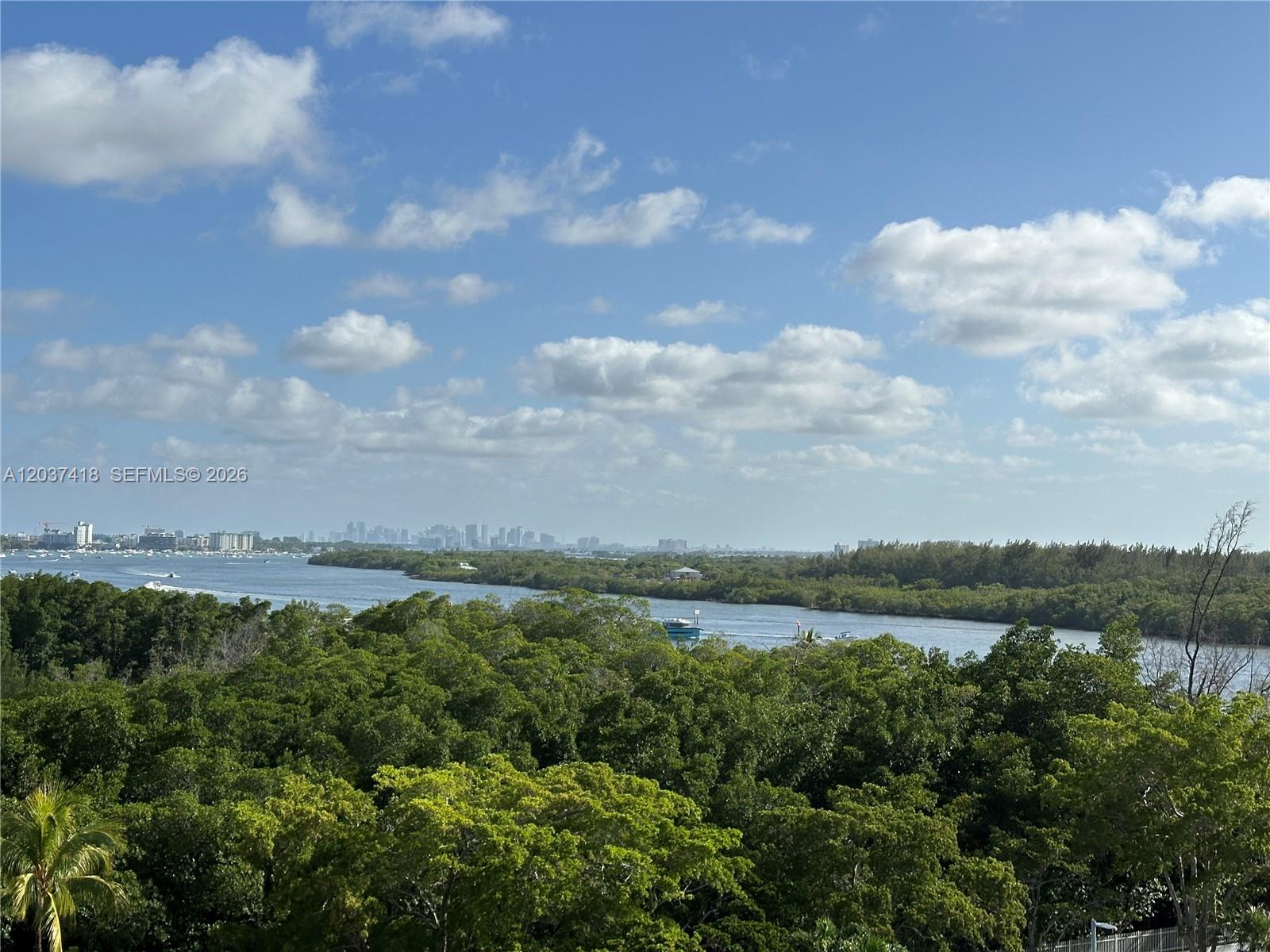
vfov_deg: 30.3
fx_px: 1761
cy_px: 476
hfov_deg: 39.7
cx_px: 635
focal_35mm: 48
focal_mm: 6.86
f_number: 1.78
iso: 64
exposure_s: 1/7092
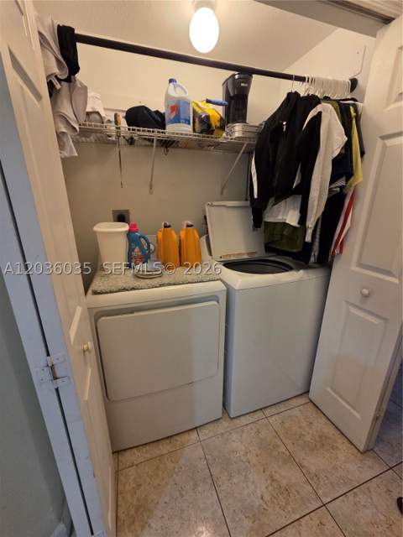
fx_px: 202
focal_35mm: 13
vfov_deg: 106.2
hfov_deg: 89.9
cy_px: 268
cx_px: 202
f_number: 2.2
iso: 400
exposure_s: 1/60
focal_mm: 2.2
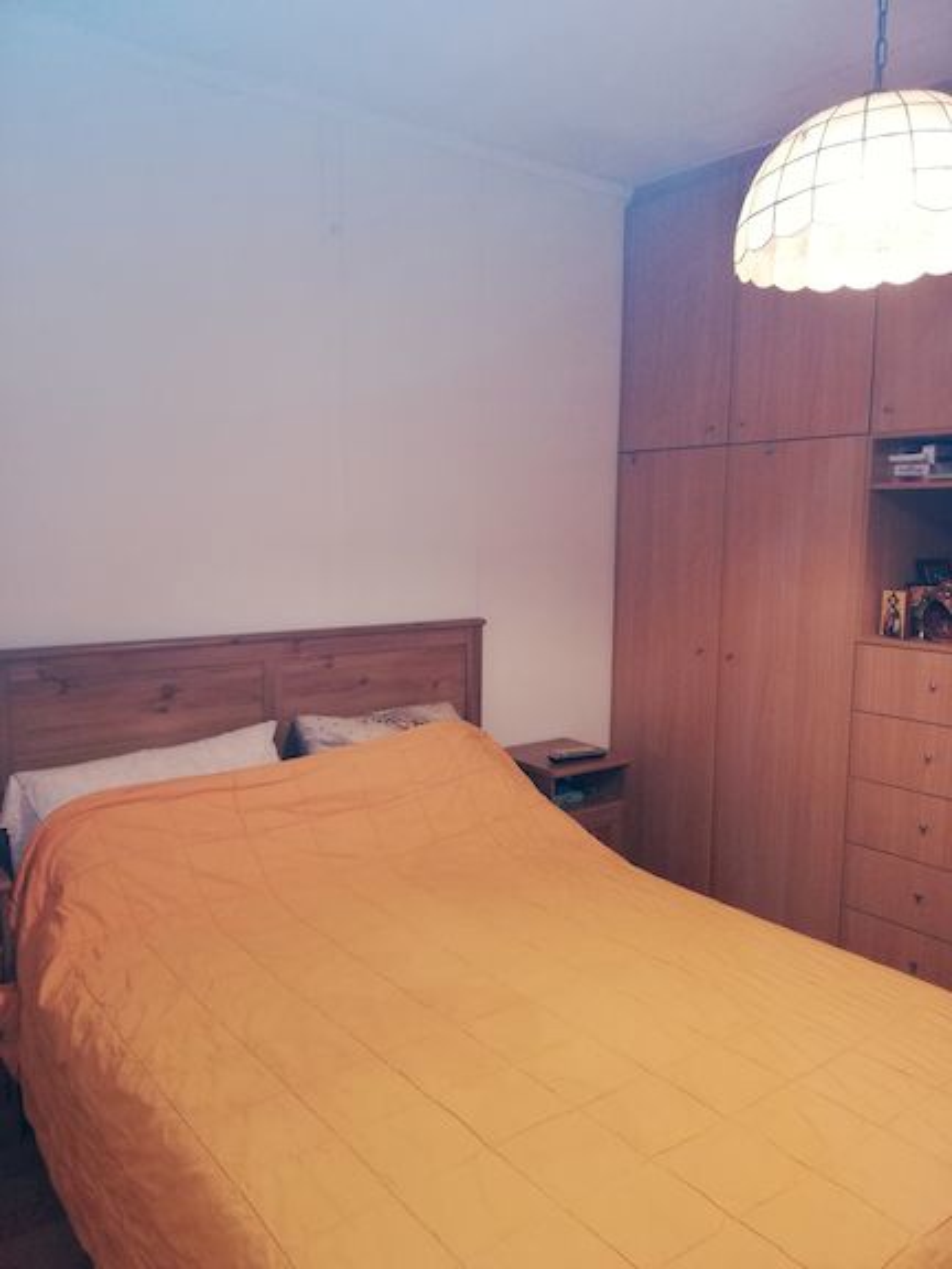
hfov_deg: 51.4
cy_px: 634
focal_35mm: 27
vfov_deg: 65.3
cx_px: 476
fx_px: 990
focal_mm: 3.81
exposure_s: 1/33.3
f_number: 2.2
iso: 320
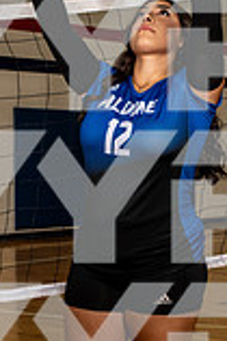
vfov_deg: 20.4
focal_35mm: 100
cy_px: 199
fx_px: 948
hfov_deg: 13.6
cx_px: 147
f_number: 6.3
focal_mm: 35
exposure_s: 1/320
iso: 320
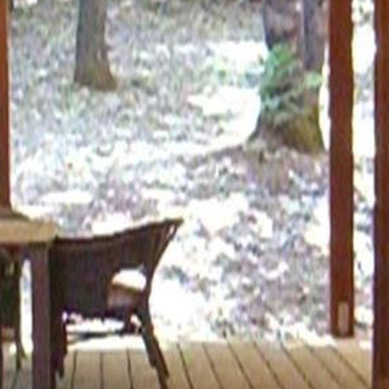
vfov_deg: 10.0
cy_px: 455
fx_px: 2187
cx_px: 174
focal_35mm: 172
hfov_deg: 10.2
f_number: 2.8
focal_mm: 7.9
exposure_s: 1/250
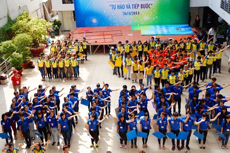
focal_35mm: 44
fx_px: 278
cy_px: 76
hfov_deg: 45.0
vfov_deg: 30.8
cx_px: 115
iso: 200
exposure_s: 1/500
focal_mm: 29
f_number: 4
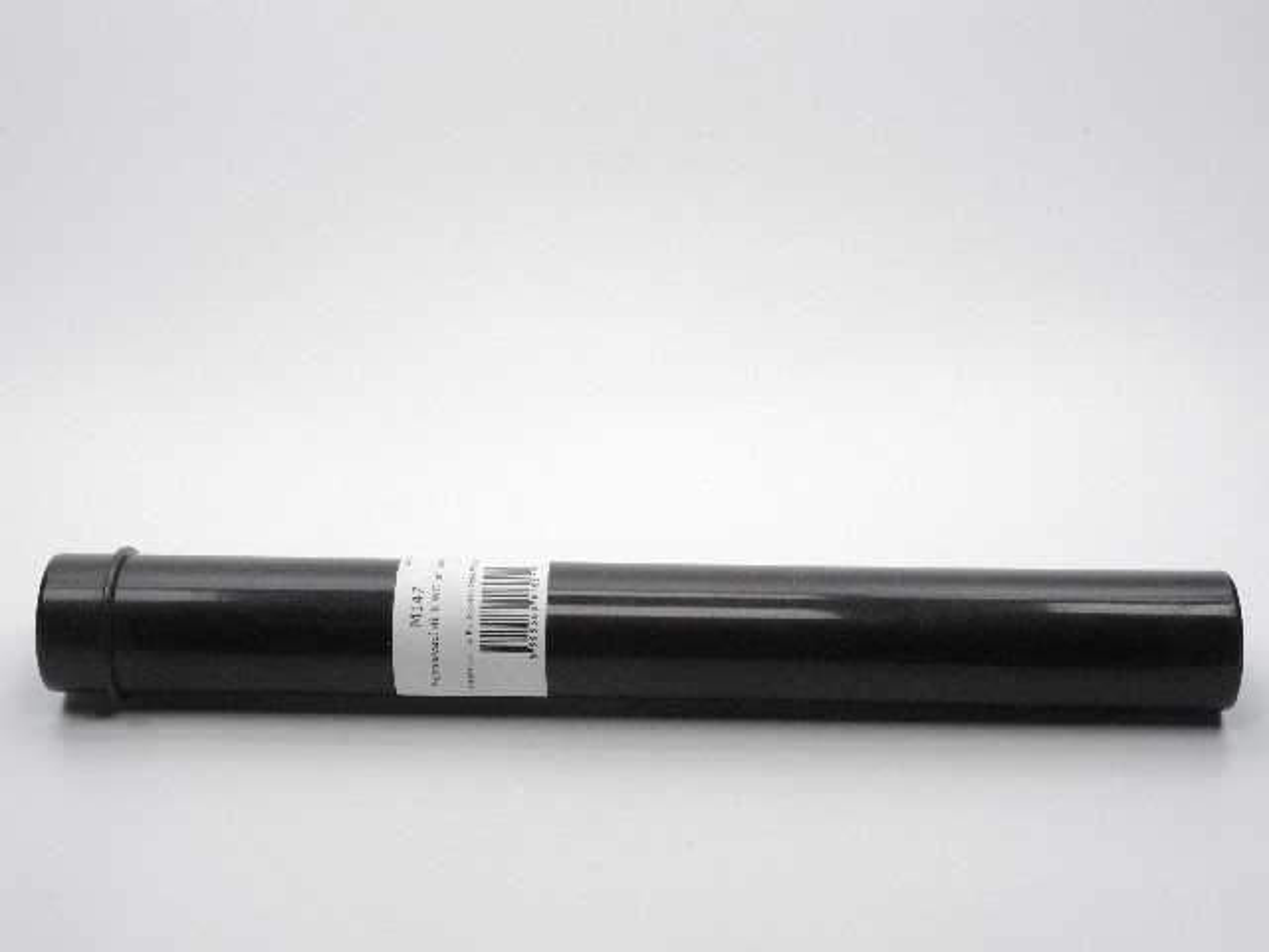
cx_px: 634
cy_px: 476
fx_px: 2126
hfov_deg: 33.2
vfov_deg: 25.2
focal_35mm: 58
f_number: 8
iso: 400
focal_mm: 12.5
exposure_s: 1/200
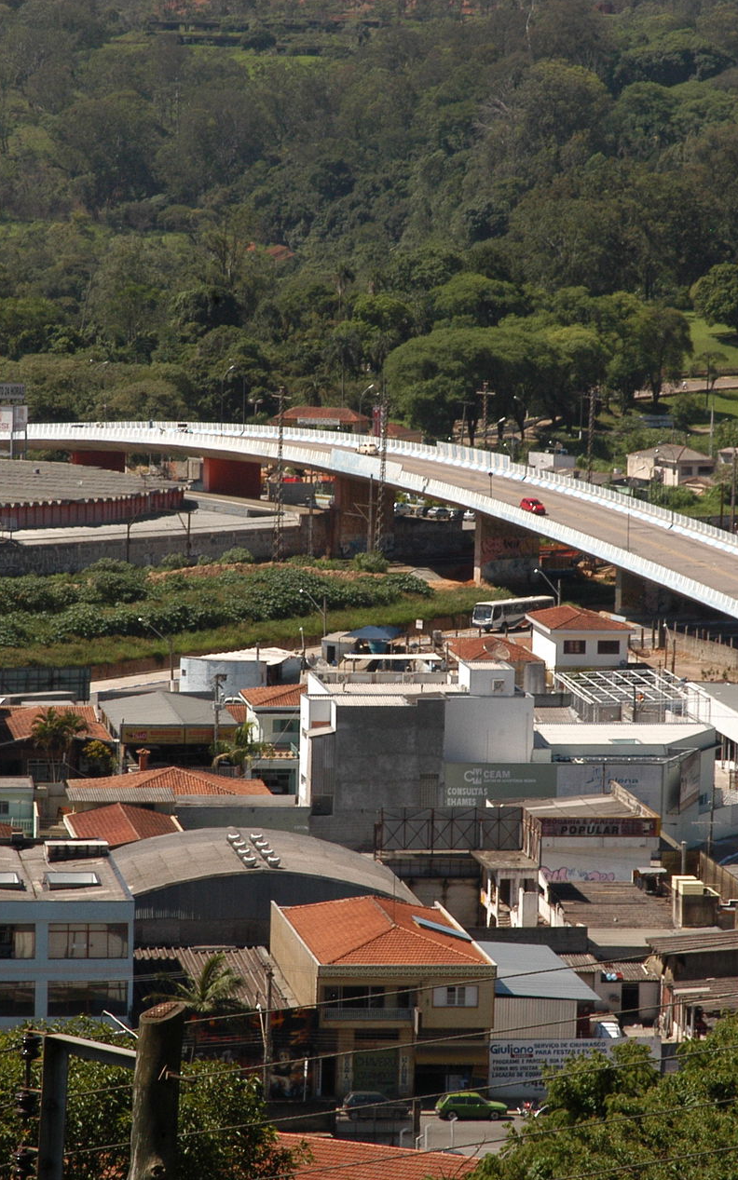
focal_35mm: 162
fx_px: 5213
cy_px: 592
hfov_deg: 8.1
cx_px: 390
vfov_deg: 12.9
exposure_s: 1/250
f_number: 14
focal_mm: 70
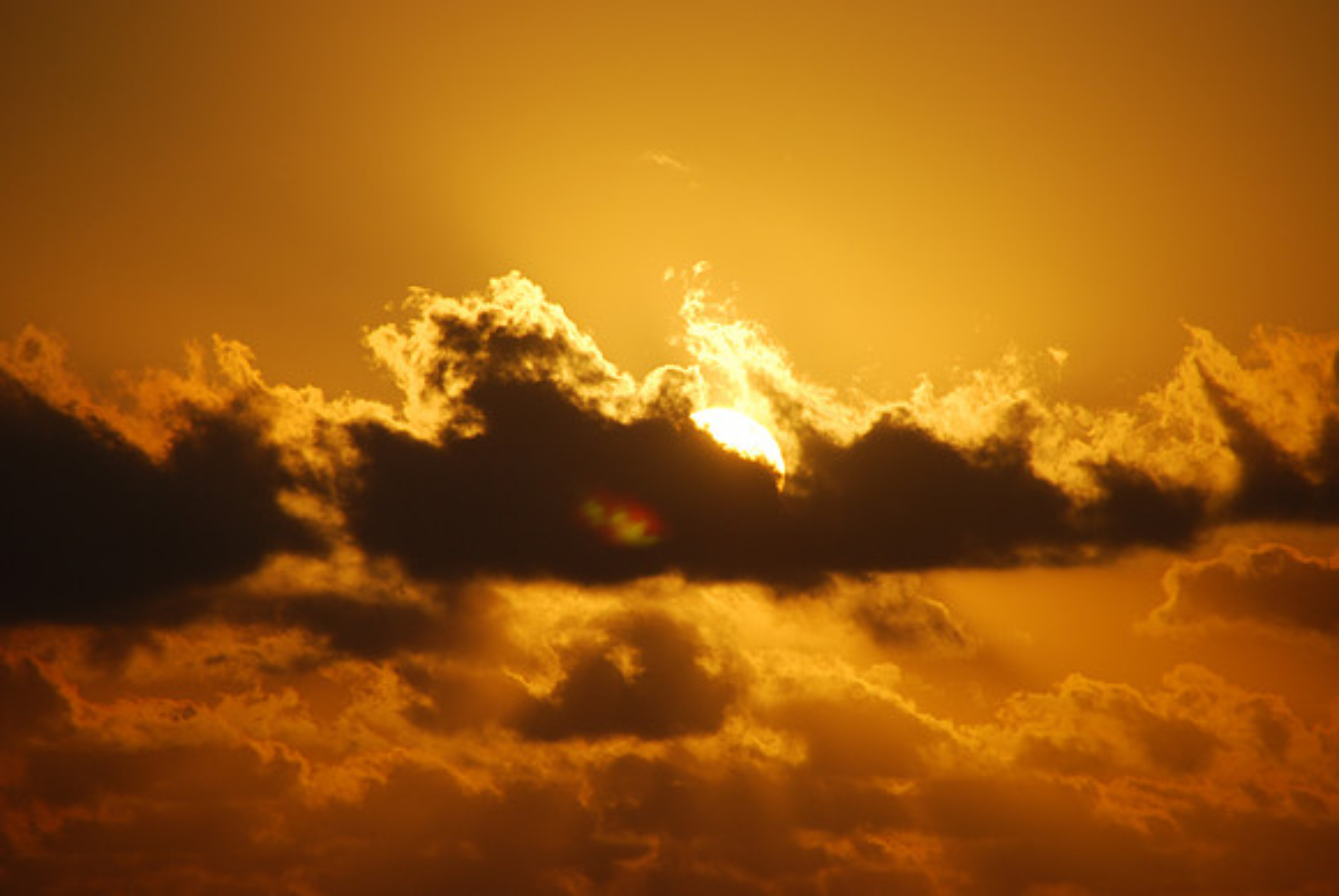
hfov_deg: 5.1
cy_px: 448
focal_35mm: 405
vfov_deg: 3.4
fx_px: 15079
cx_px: 670
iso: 140
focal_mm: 270
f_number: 6.3
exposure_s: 1/2000
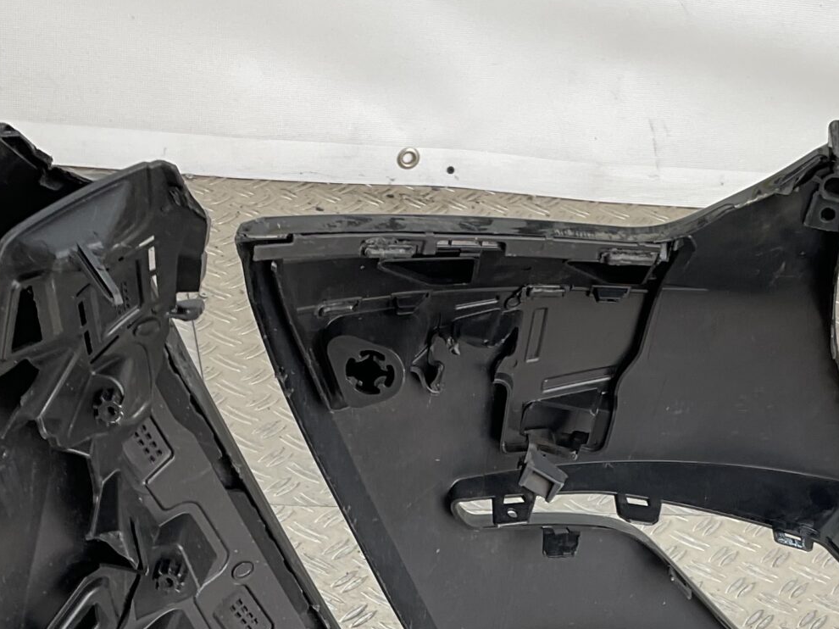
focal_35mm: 75
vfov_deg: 19.0
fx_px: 1817
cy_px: 658
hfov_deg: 26.0
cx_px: 453
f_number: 1.8
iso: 16
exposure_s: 1/111
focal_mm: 3
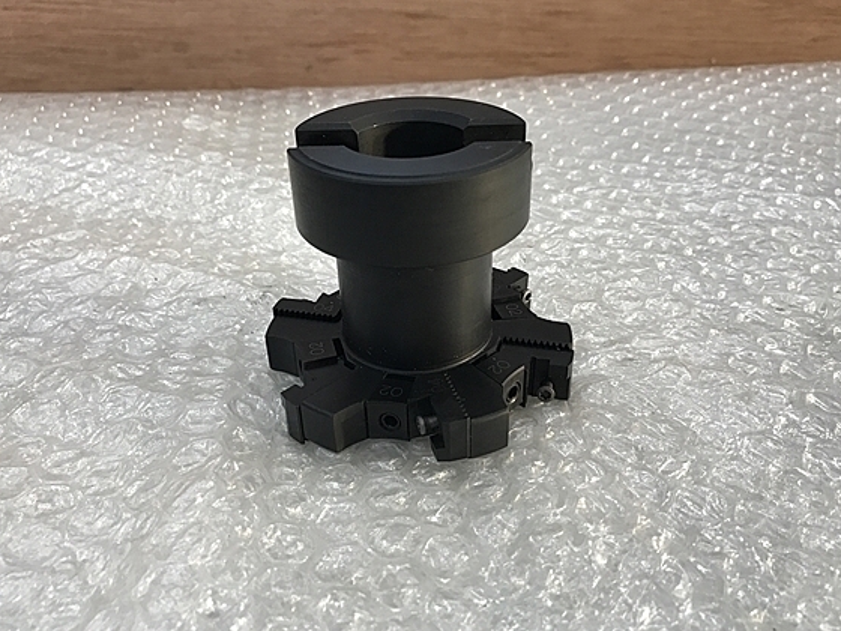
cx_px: 428
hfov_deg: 56.8
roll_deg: +0.0
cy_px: 312
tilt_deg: -33.1
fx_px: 777
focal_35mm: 32
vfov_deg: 44.2
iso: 25
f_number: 1.8
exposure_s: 1/40
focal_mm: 3.99
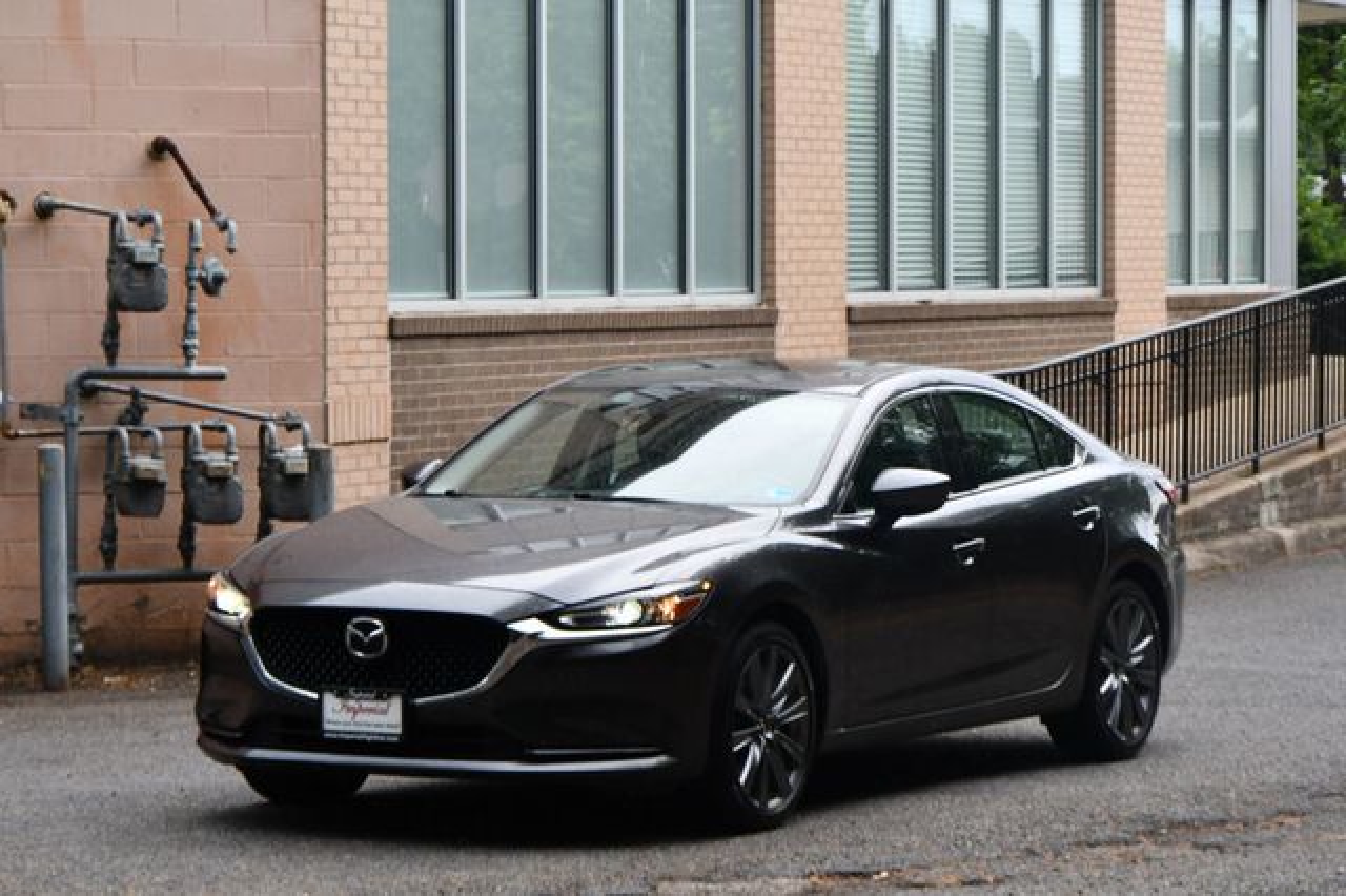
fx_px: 4484
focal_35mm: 120
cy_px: 448
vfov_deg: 11.4
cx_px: 673
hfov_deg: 17.1
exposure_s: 1/250
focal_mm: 80
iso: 360
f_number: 5.6
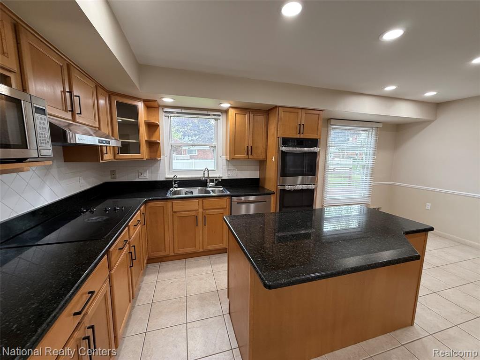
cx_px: 240
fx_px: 194
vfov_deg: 85.7
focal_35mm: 14
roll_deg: -0.7
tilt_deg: -7.2
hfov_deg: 102.1
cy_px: 180
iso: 125
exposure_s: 1/120
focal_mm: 2.22
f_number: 2.2
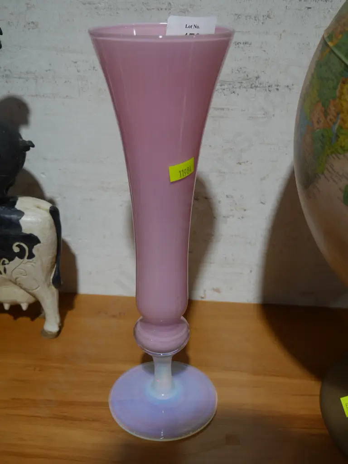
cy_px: 232
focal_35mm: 40
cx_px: 174
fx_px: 536
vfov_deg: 46.8
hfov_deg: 36.0
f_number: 4.4
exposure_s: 1/60
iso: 250
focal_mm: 20
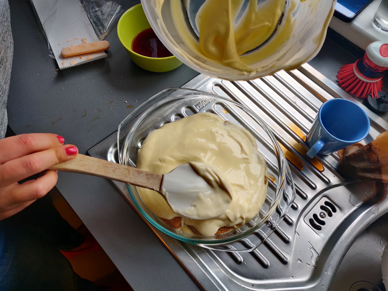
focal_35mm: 25
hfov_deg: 69.4
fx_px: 280
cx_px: 194
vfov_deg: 54.9
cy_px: 146
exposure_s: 1/100
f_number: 1.7
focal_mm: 4.25
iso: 160
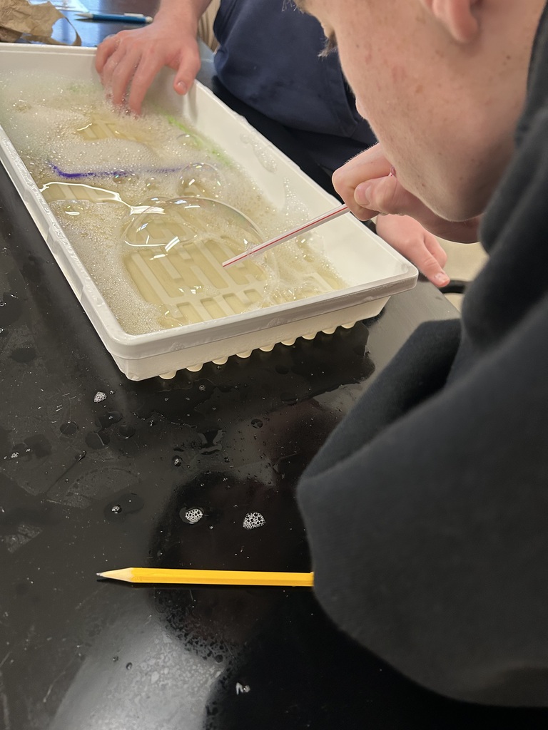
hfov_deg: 53.1
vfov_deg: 67.3
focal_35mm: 26
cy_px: 365
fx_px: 549
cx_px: 274
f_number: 1.5
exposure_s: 1/60
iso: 160
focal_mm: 5.7
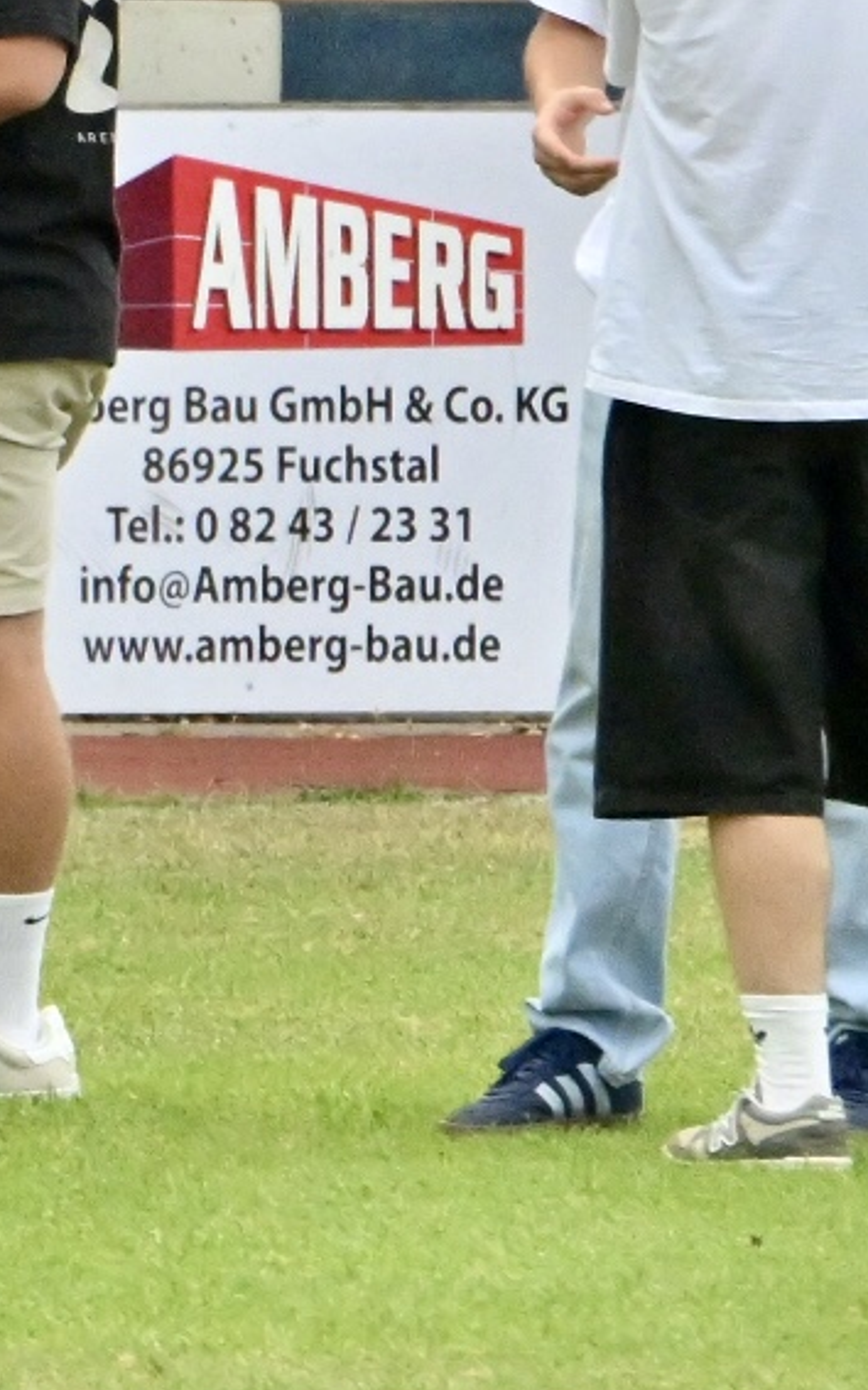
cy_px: -755
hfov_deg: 1.0
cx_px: -2592
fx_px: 48636
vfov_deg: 1.6
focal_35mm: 1284
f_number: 16
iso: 3200
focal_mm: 250
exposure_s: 1/1250
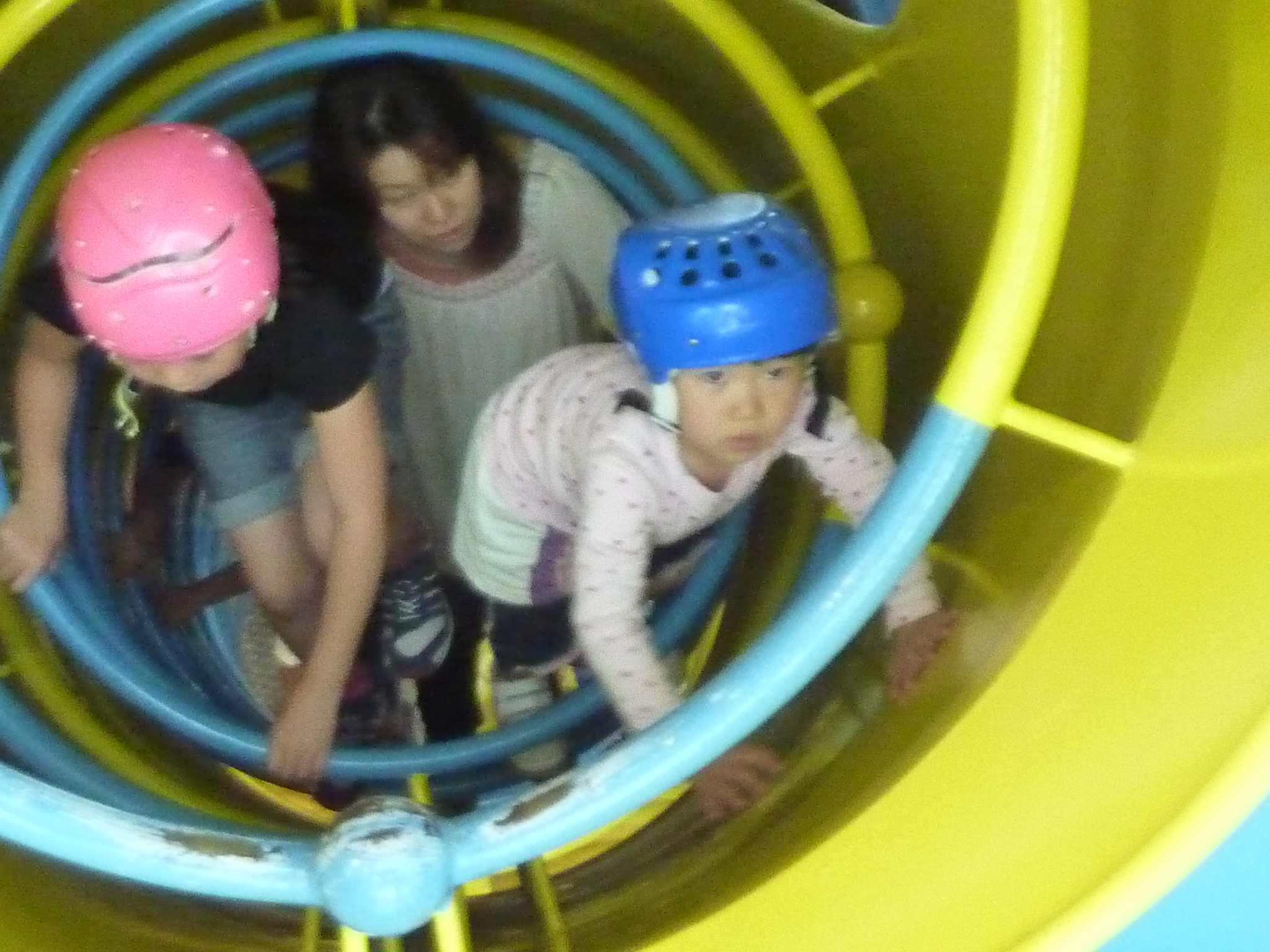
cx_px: 635
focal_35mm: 51
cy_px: 476
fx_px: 1871
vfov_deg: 28.6
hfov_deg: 37.5
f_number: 3.4
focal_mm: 4.7
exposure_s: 1/60
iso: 1250
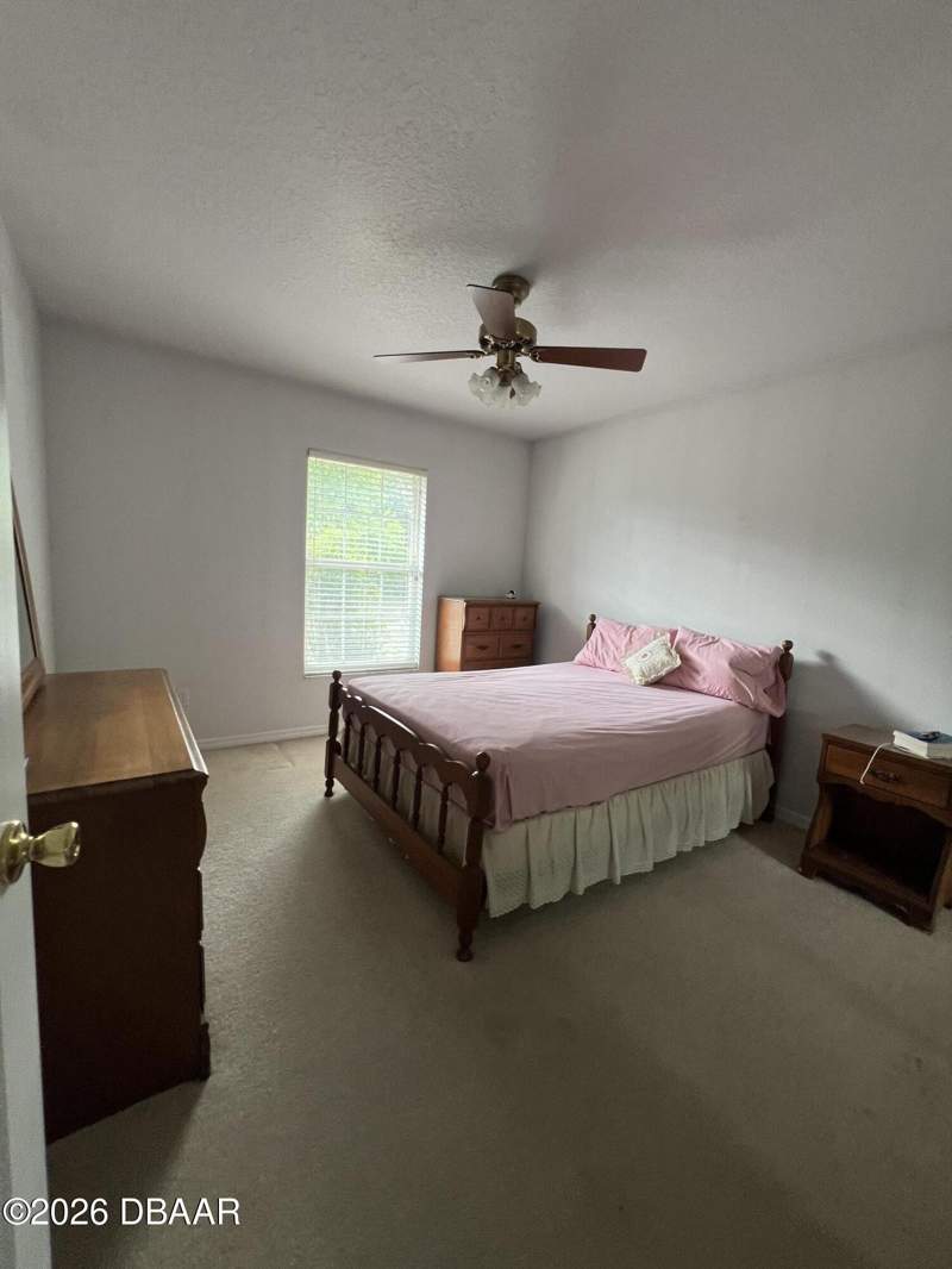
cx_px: 476
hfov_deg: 89.9
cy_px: 634
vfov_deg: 106.2
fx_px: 477
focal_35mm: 13
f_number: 1.8
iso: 125
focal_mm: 1.57
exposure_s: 1/60
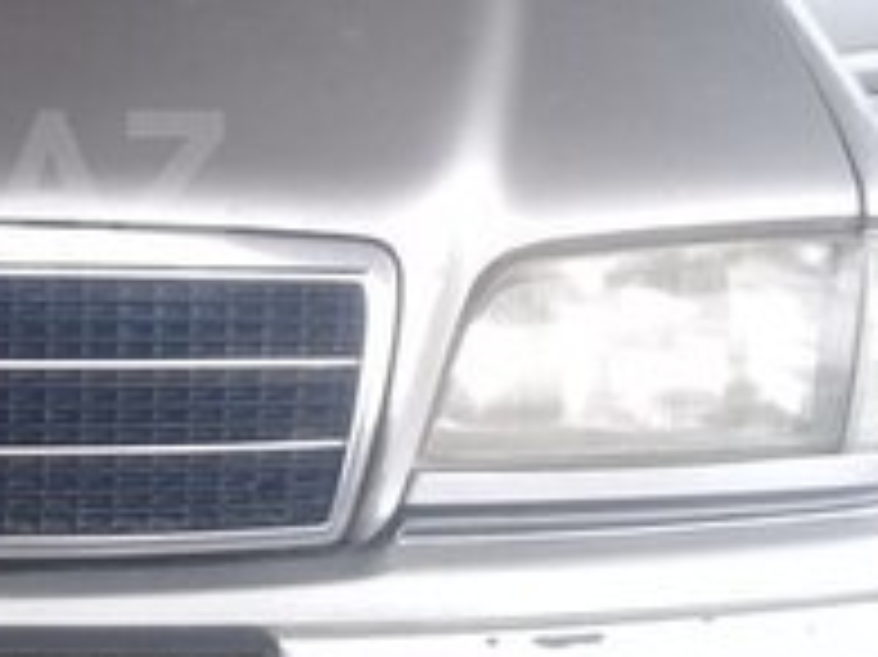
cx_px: -234
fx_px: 2662
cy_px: 178
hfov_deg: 17.7
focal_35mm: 105
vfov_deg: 14.0
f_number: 2.2
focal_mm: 3.3
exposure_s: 1/60
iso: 50
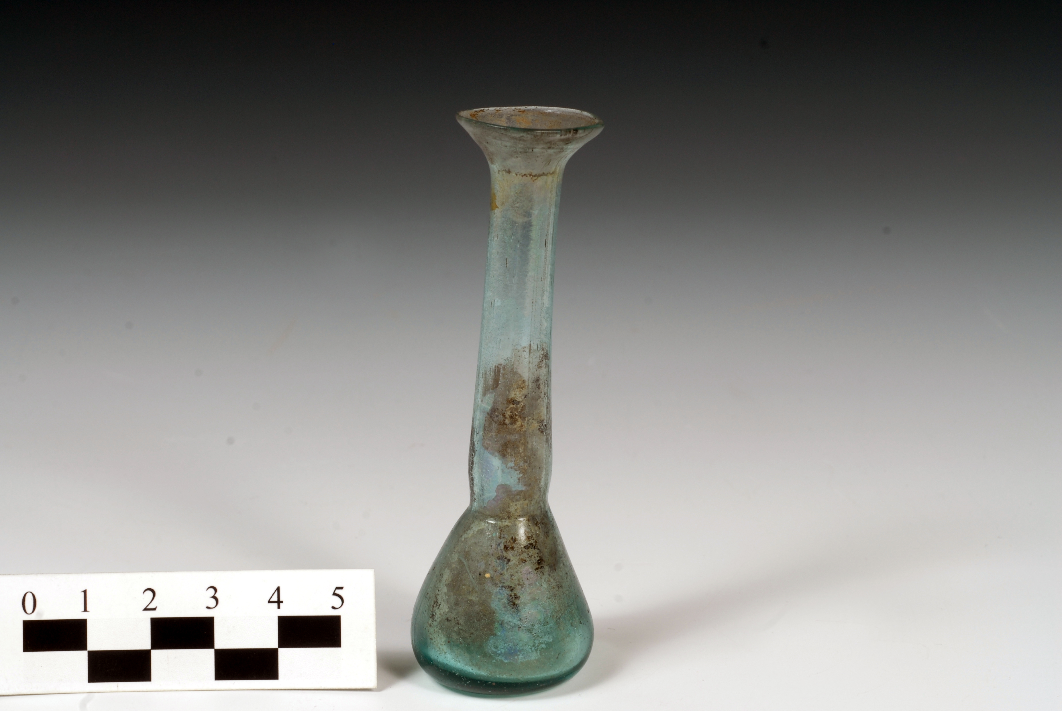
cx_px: 509
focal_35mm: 94
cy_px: 368
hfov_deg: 21.7
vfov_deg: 14.6
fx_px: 2776
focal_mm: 60
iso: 100
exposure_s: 1/250
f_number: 20
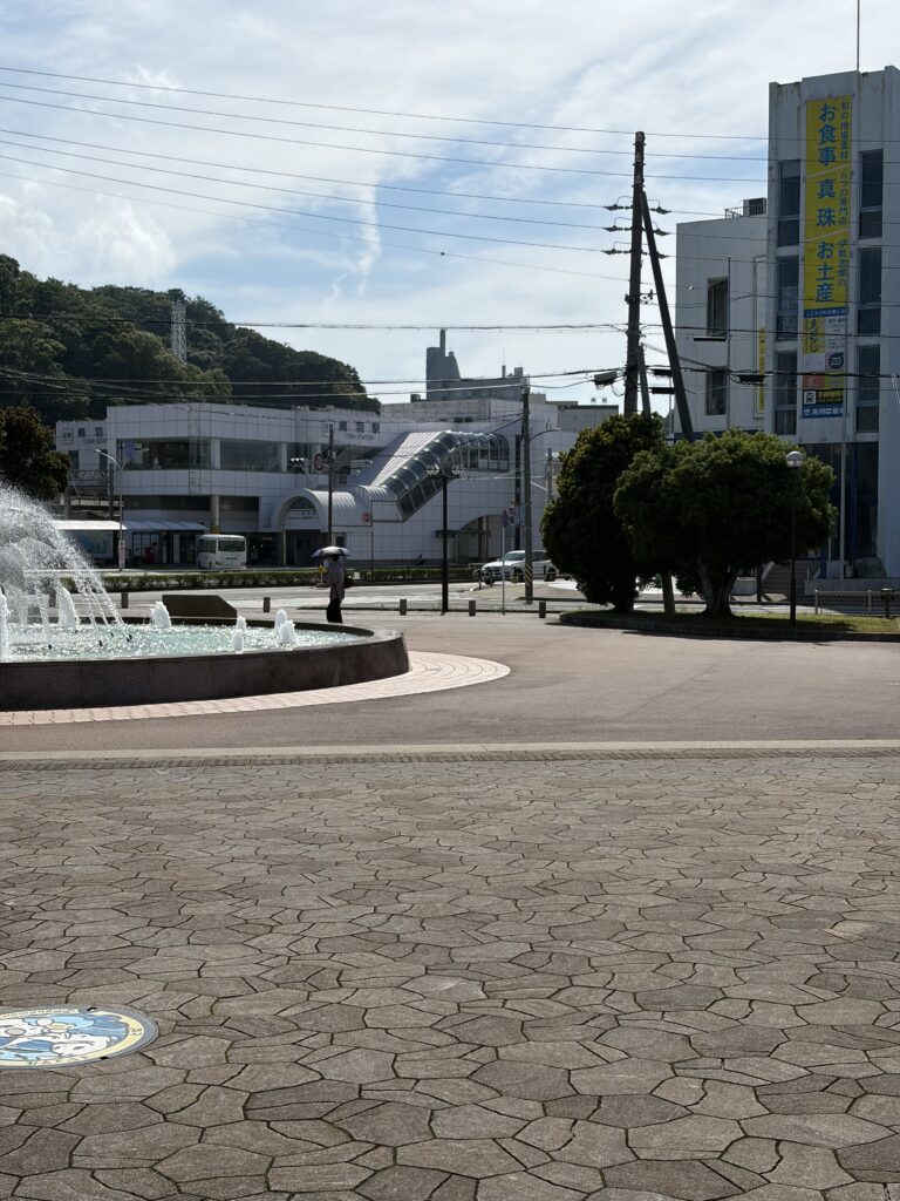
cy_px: 600
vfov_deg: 36.8
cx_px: 450
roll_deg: -0.6
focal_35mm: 52
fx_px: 1803
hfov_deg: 28.0
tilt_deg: -1.6
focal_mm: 5.96
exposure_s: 1/7813
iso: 40
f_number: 1.6
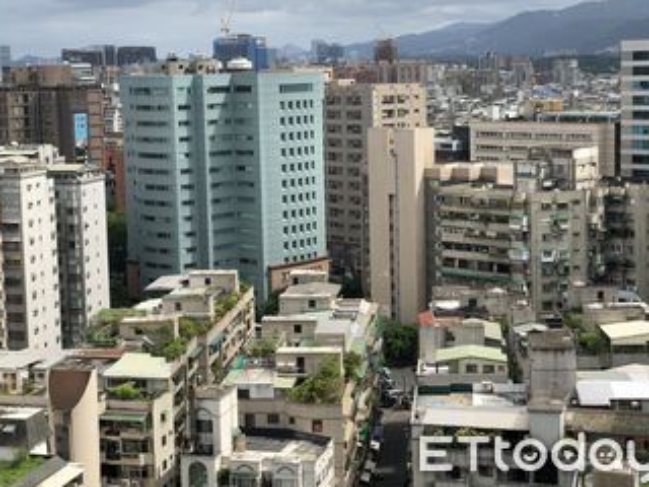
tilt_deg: -6.2
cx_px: 383
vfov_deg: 22.5
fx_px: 1219
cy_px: 191
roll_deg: +0.9
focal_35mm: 65
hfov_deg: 29.8
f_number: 2.4
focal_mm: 6
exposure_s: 1/1066
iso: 16
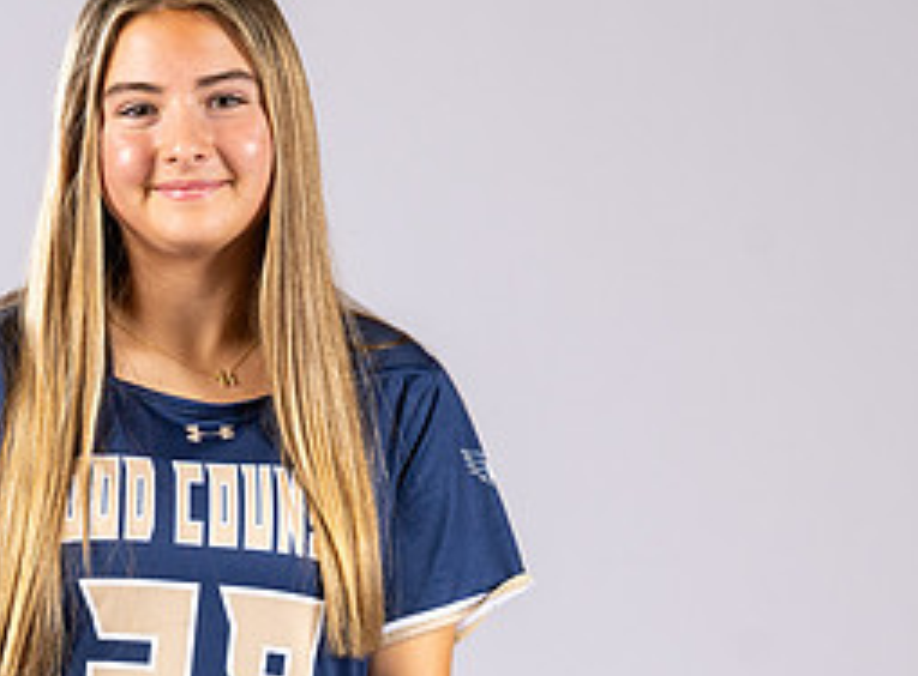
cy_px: 620
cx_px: 89
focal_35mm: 290
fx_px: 7644
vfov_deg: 5.1
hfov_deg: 6.9
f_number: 6.3
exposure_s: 1/200
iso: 250
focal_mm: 96
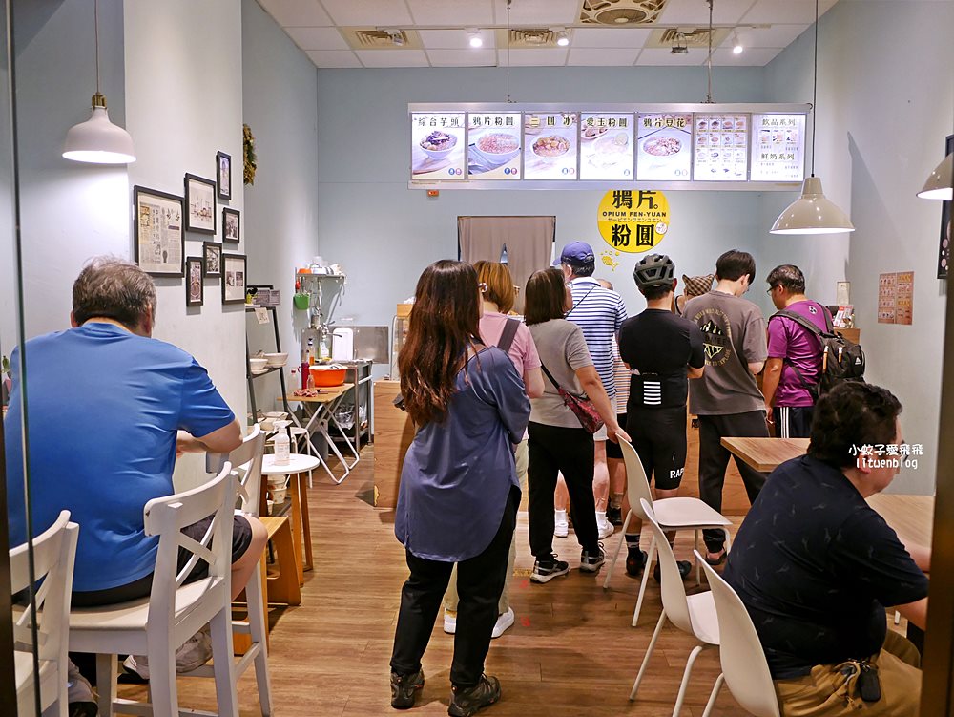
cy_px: 358
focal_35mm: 28
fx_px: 772
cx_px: 477
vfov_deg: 49.8
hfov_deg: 63.4
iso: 640
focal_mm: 14
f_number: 2.5
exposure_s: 1/60
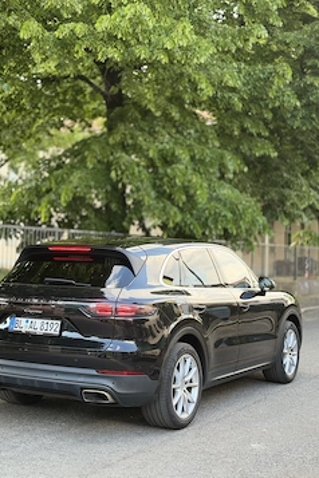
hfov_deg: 24.2
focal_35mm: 56
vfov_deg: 35.6
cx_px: 129
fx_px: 744
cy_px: 228
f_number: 1.78
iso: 80
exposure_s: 1/178
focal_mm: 6.76
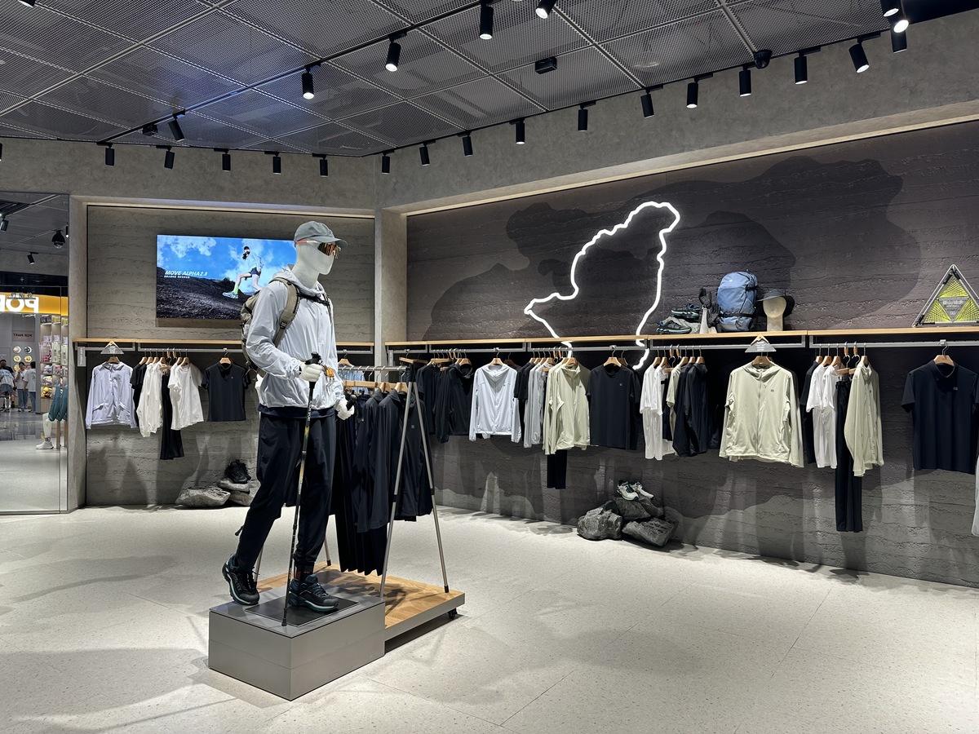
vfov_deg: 56.8
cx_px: 490
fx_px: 679
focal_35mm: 24
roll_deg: -0.7
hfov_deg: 71.6
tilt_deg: -0.1
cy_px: 367
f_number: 1.78
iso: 64
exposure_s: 1/140
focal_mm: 6.86
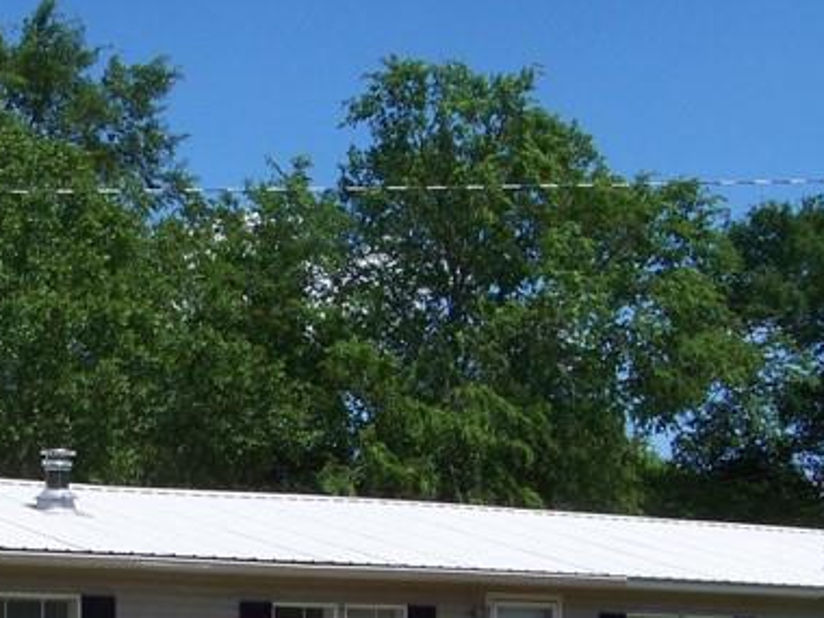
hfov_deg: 20.0
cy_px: 551
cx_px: 176
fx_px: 2309
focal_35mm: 97
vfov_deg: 15.1
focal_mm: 5.85
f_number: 4
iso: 69
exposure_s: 1/800
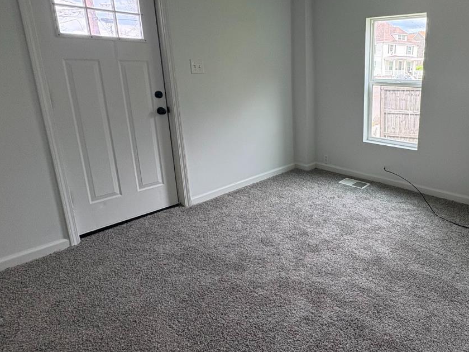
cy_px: 156
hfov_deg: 66.3
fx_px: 339
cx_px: 335
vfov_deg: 54.8
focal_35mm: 25
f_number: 2.2
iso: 100
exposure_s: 1/132
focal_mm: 2.22
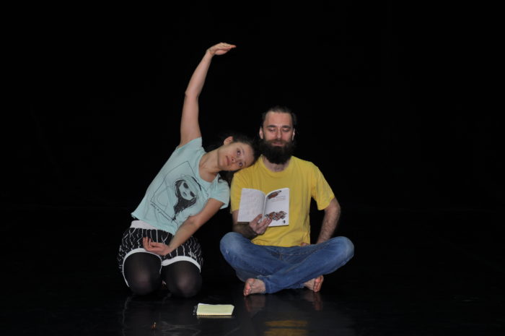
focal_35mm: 75
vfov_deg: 18.1
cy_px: 168
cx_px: 252
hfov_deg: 27.0
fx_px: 1051
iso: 200
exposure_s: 1/60
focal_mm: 50
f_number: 5
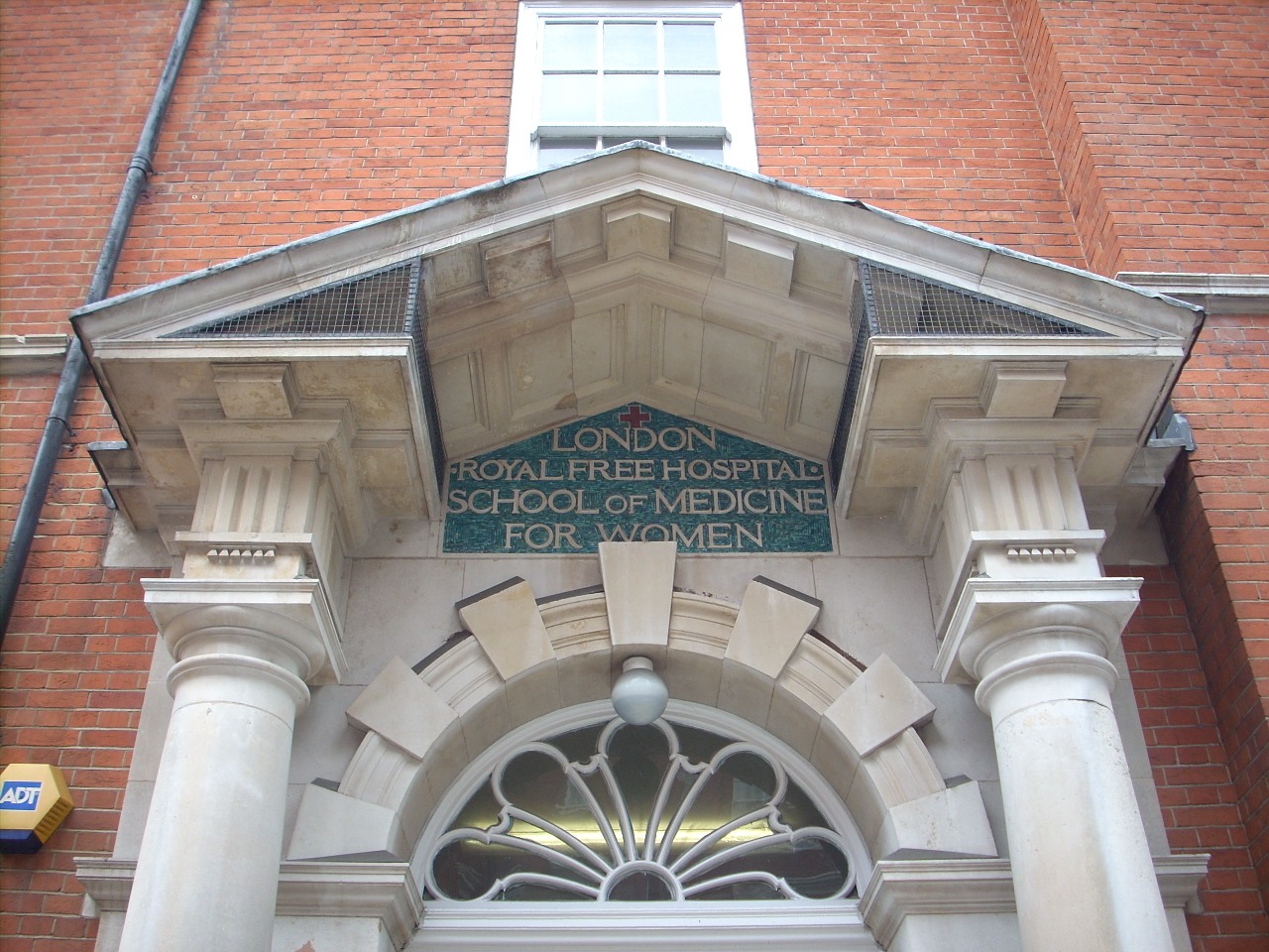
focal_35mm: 37
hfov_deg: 50.1
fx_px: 1356
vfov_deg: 38.7
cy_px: 476
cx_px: 634
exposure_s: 1/101
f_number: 2.8
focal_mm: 6.2
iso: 64
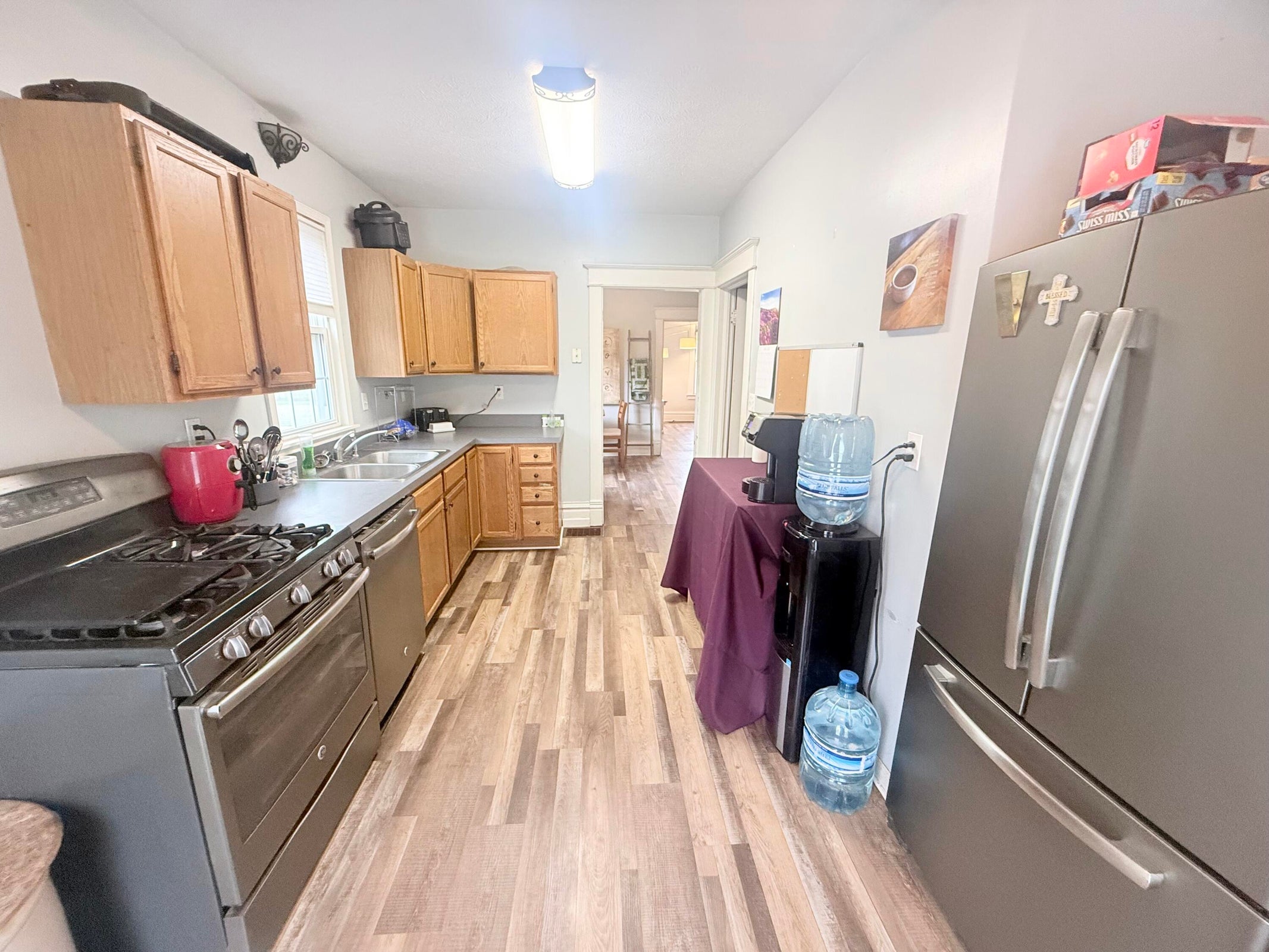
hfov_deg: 102.1
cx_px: 634
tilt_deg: -13.6
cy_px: 476
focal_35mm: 14
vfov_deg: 85.7
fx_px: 513
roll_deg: -0.6
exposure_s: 1/60
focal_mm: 2.22
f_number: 2.2
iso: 320
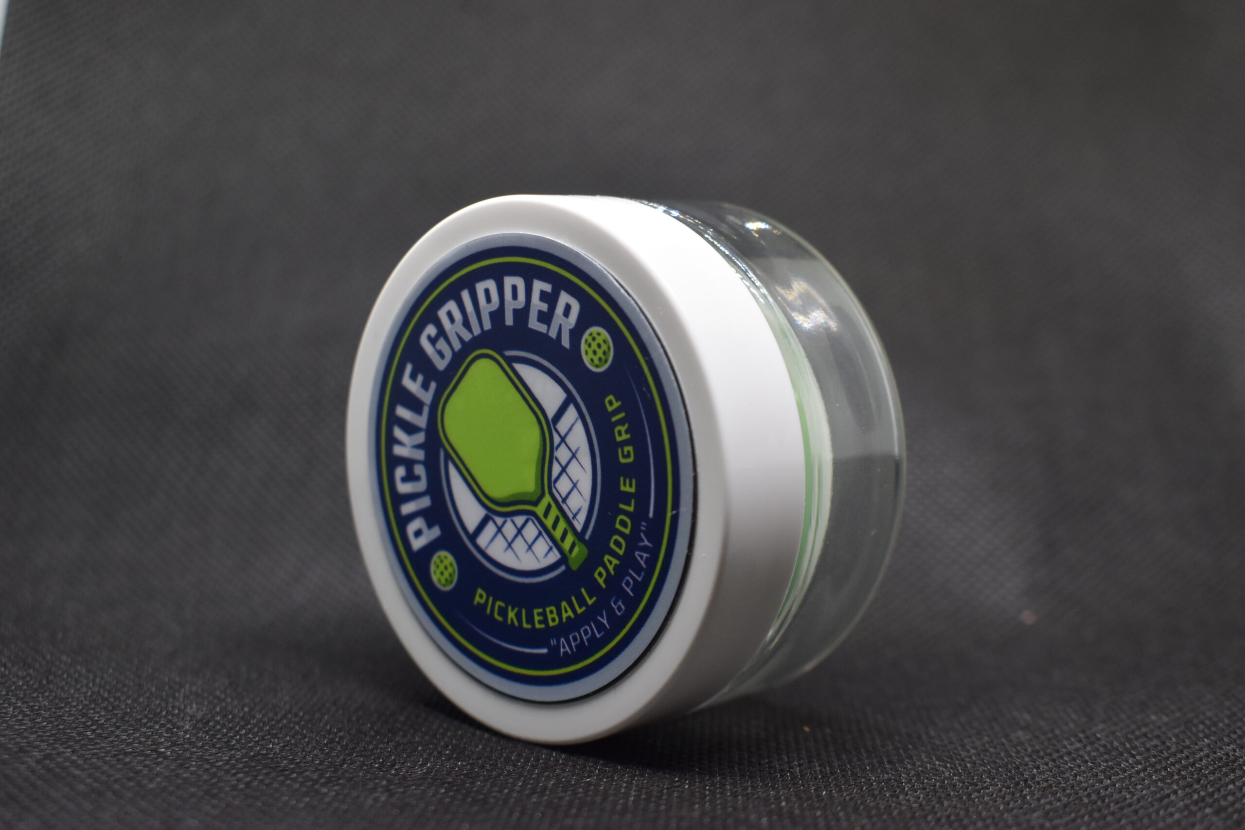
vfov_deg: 28.1
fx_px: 1660
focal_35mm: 48
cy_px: 415
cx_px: 622
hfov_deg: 41.1
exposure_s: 1/60
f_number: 5.6
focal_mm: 32
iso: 500
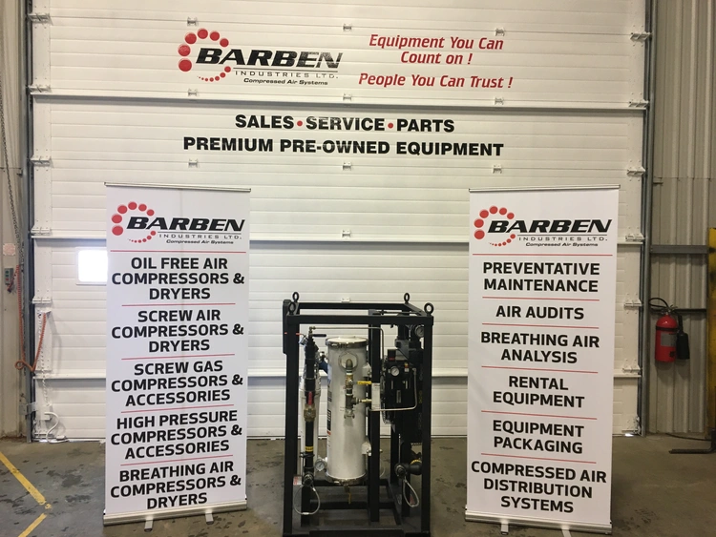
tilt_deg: -3.8
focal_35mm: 29
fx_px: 600
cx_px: 358
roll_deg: -0.6
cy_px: 268
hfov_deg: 61.6
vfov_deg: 48.3
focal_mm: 4.15
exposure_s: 1/30
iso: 80
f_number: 2.2
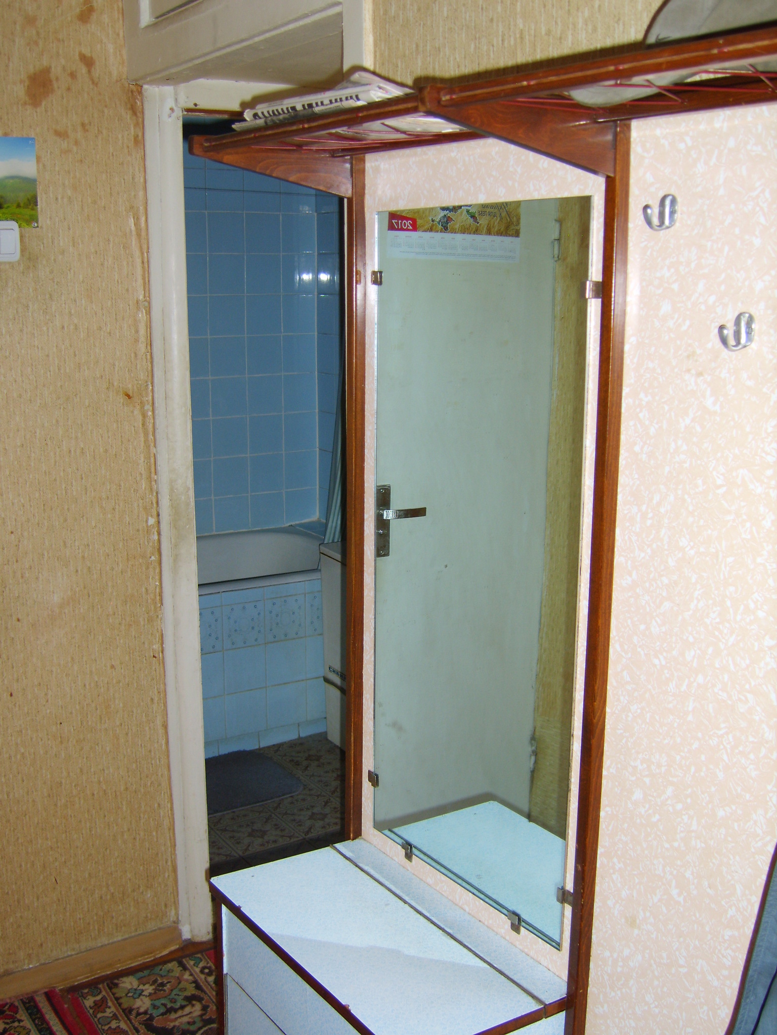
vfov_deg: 49.0
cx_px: 388
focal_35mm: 38
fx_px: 1137
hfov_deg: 37.7
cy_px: 518
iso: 61
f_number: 2.8
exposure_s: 1/30
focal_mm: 7.8
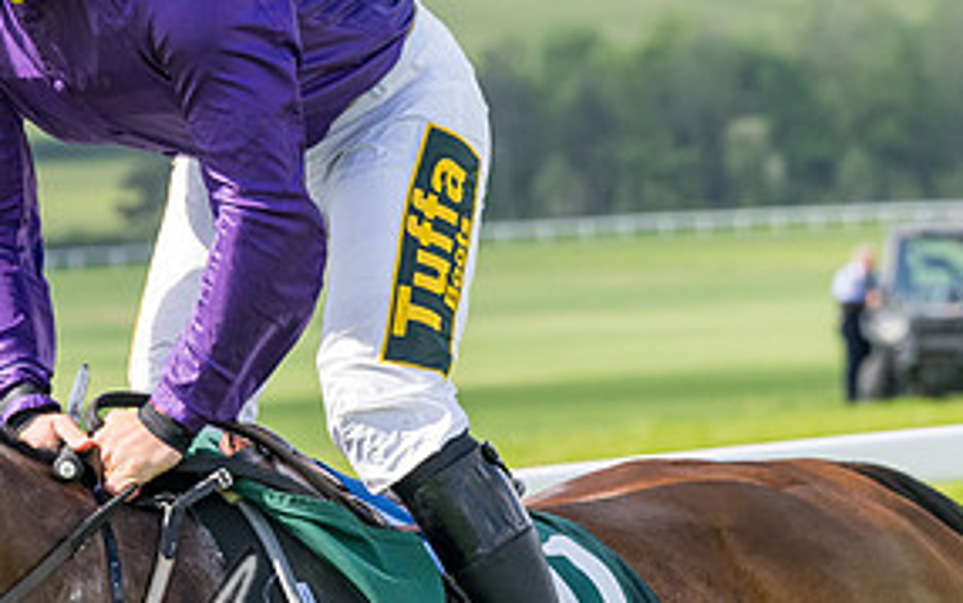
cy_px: 465
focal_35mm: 356
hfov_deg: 5.9
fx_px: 9347
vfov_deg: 3.7
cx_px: 251
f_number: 5
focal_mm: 98
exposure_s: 1/1250
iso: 400
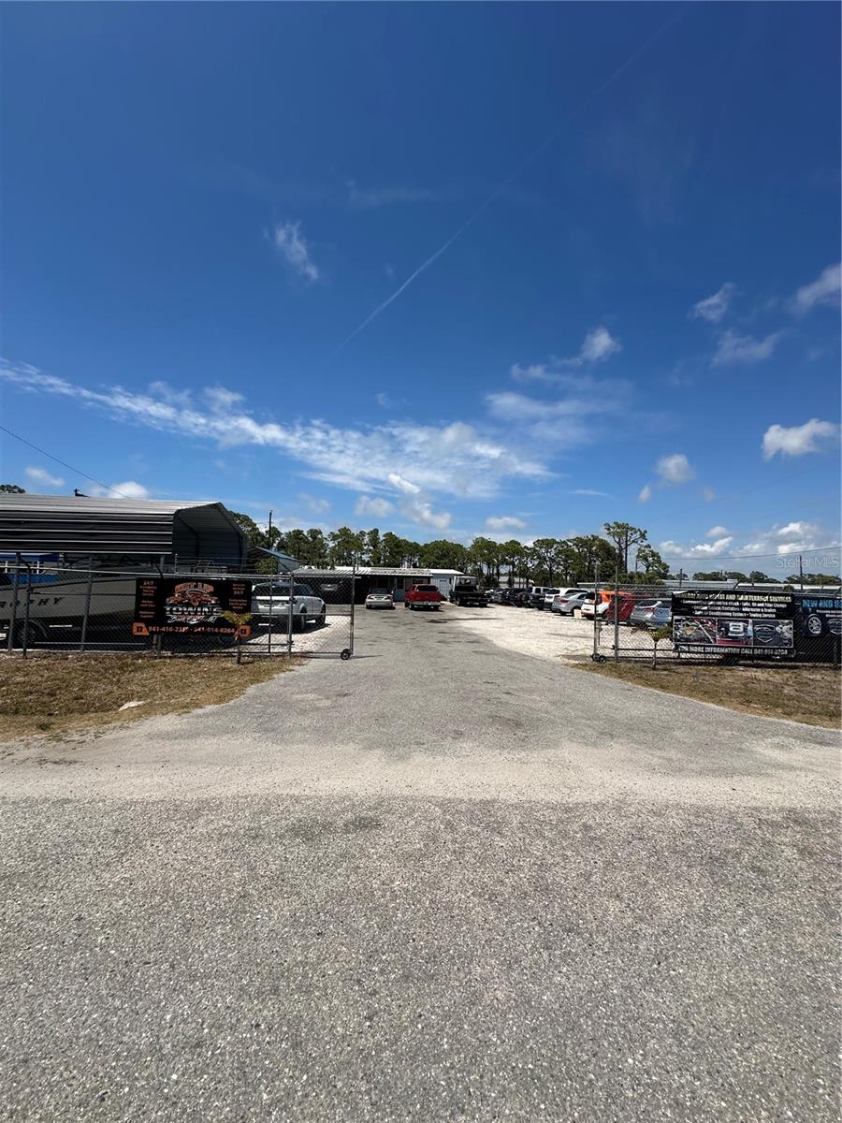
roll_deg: -2.8
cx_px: 421
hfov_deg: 85.7
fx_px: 454
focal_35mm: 14
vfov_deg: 102.1
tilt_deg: +6.2
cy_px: 562
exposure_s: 1/3731
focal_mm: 2.22
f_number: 2.2
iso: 50
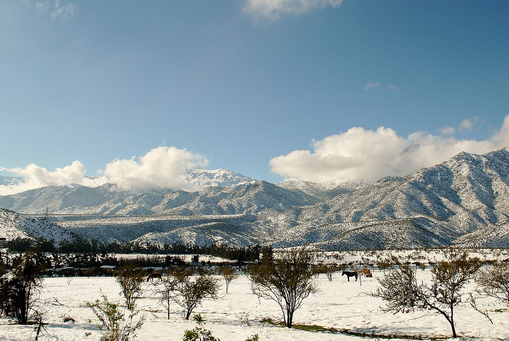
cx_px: 319
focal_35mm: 36
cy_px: 170
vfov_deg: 37.0
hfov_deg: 52.5
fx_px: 510
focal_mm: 18
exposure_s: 1/500
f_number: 8
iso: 100
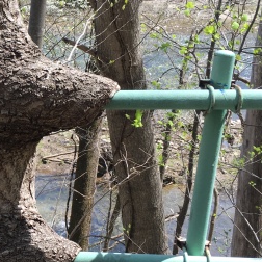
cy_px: 131
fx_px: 557
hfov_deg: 25.0
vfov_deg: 26.5
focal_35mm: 65
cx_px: -10
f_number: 2.2
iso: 25
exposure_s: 1/388
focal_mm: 4.15
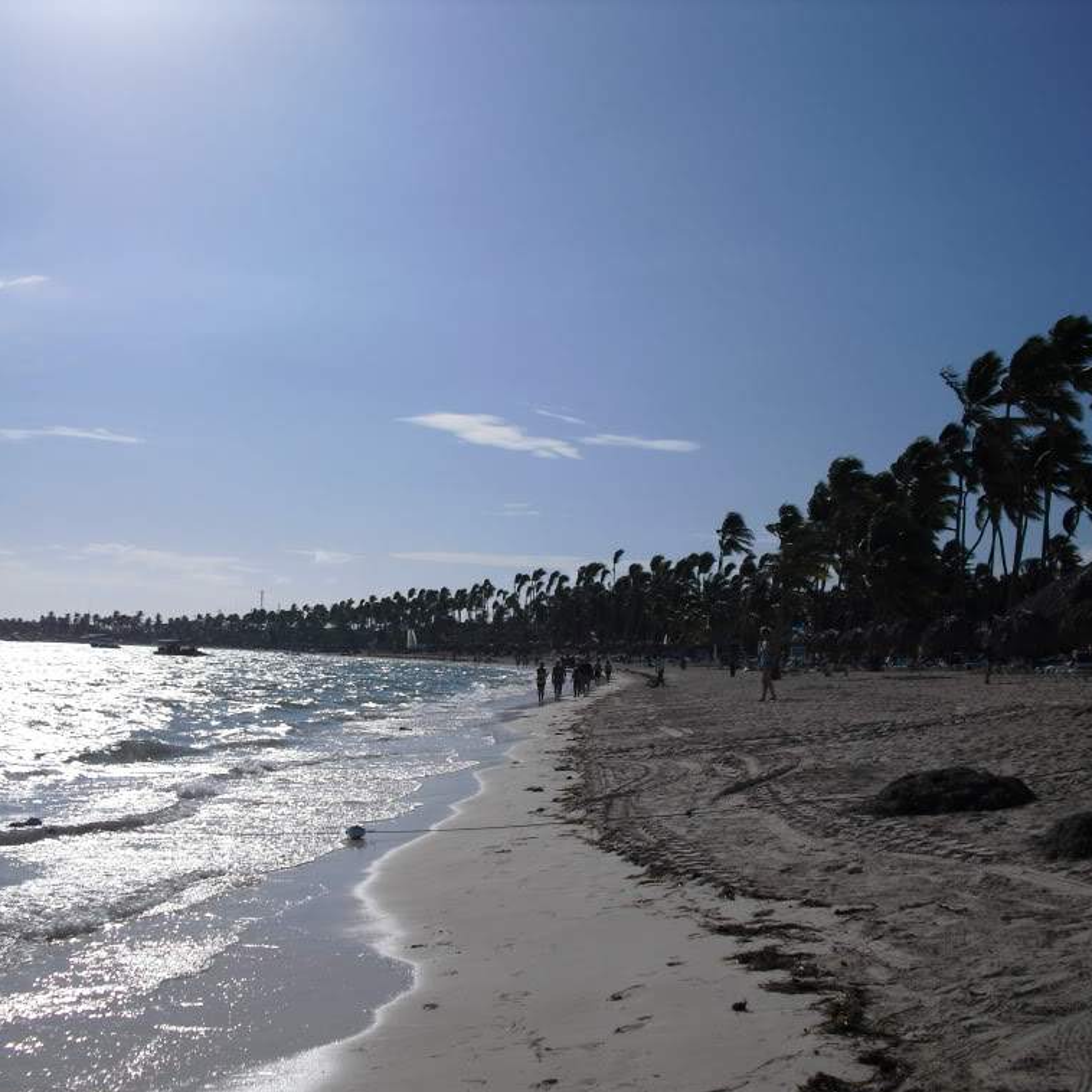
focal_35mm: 43
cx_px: 527
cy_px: 552
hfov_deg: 39.2
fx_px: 1535
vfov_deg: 39.2
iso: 64
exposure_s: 1/1000
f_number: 7.8
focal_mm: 6.3
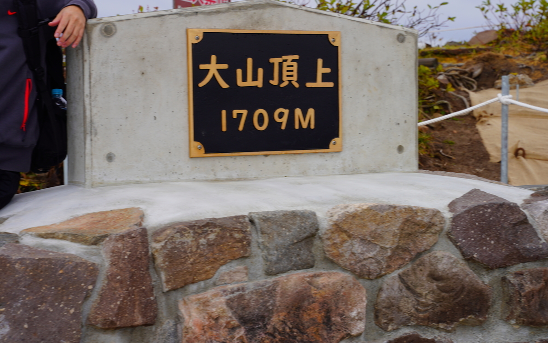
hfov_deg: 26.8
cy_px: 160
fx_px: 1150
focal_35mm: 77
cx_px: 272
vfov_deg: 16.9
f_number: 9
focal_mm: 75
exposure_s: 1/125
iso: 100
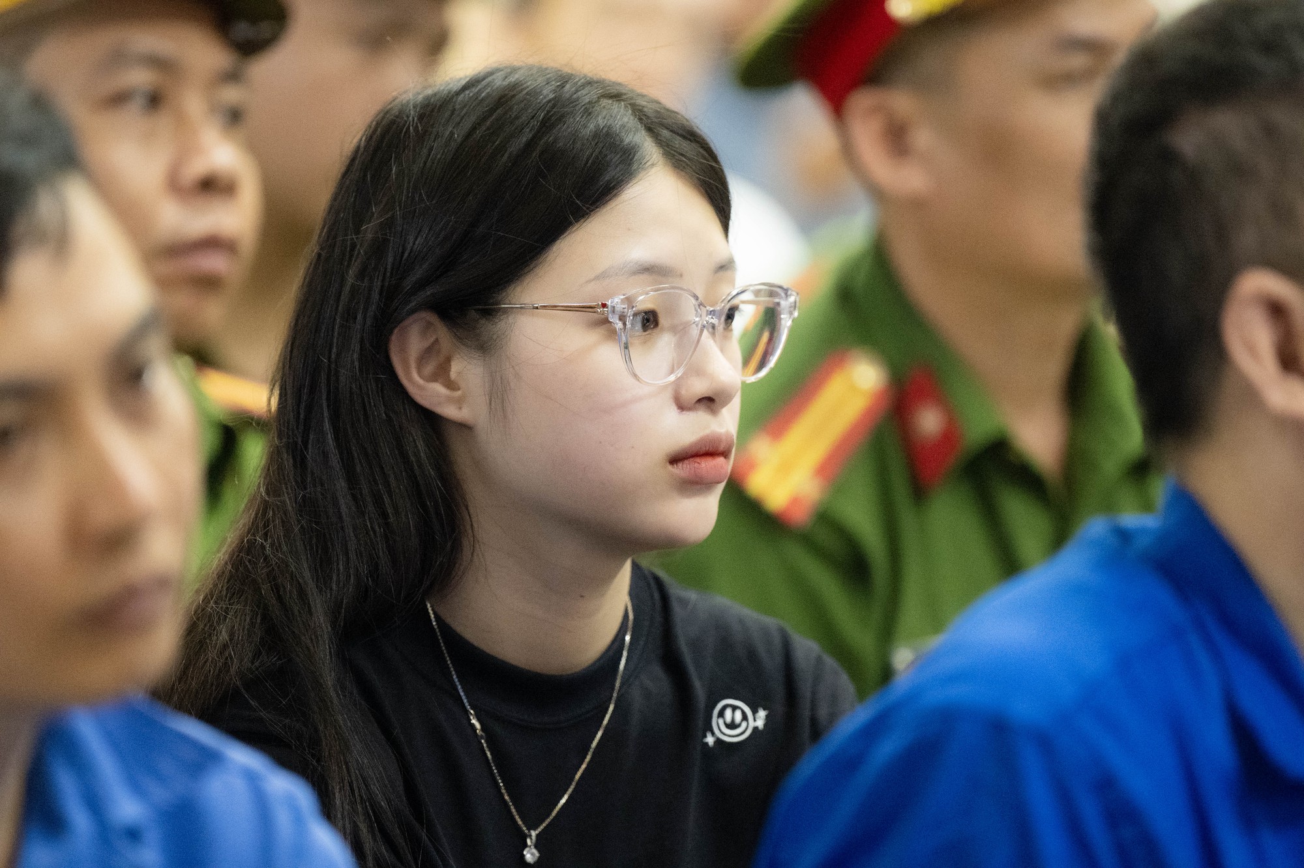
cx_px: 652
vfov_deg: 4.6
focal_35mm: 300
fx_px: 10862
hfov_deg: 6.9
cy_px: 434
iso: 4000
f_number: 2.8
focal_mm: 200
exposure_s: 1/250
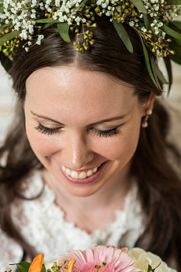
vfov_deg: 18.4
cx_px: 74
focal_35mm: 111
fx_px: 837
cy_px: 125
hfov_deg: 12.3
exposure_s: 1/500
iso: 1600
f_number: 2.5
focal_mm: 85
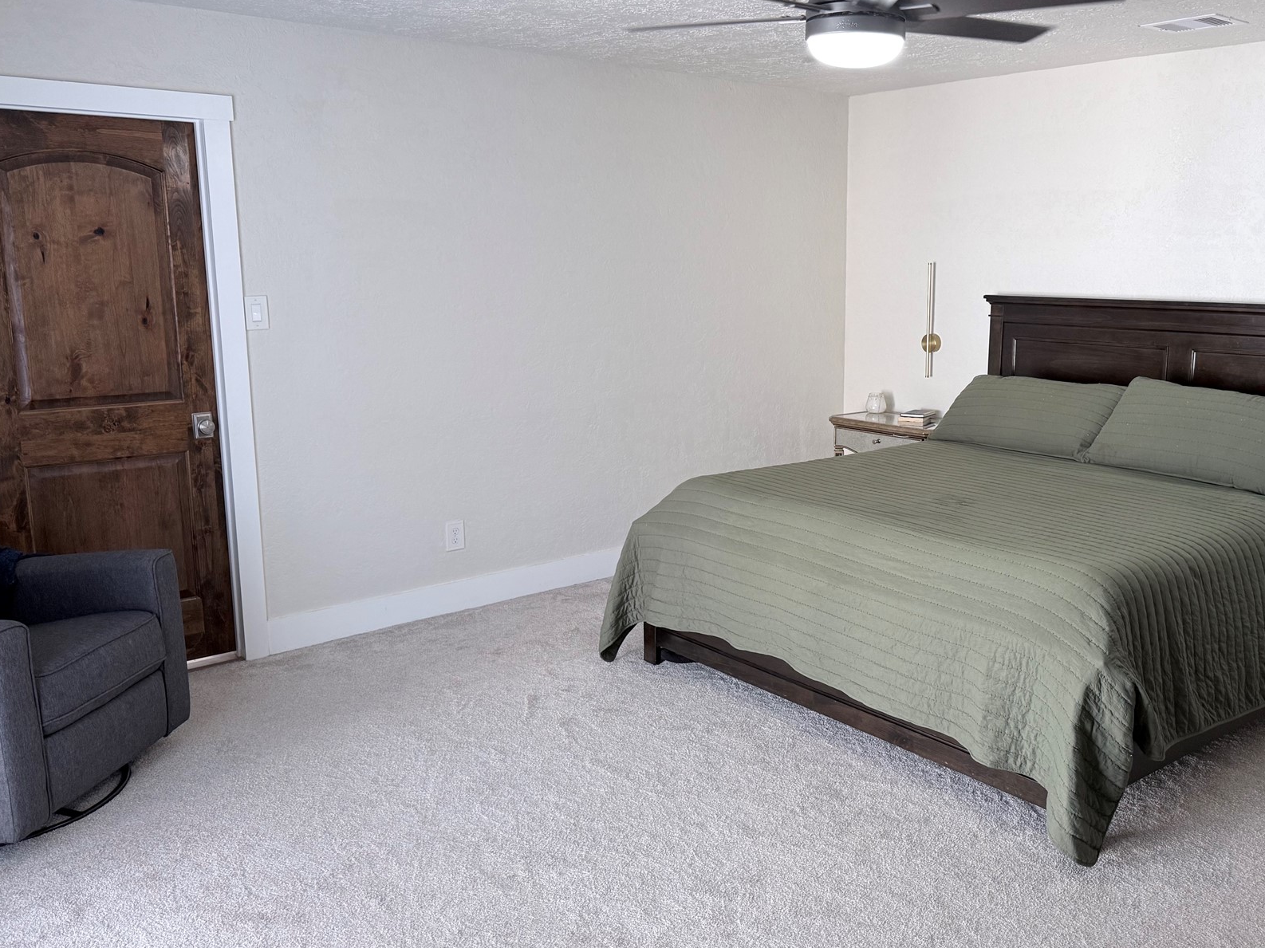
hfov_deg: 57.7
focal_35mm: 31
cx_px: 783
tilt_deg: -10.5
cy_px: 456
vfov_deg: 45.4
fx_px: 1133
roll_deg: -0.2
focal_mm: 6.76
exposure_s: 1/60
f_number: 1.78
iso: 160
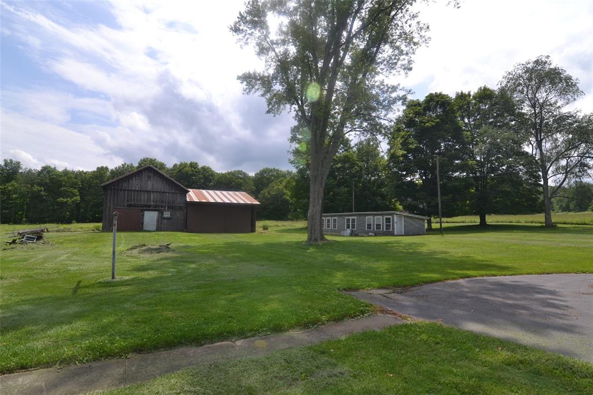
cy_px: 198
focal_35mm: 18
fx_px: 296
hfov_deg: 90.0
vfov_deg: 67.3
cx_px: 296
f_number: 8
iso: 100
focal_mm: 12
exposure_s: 1/250
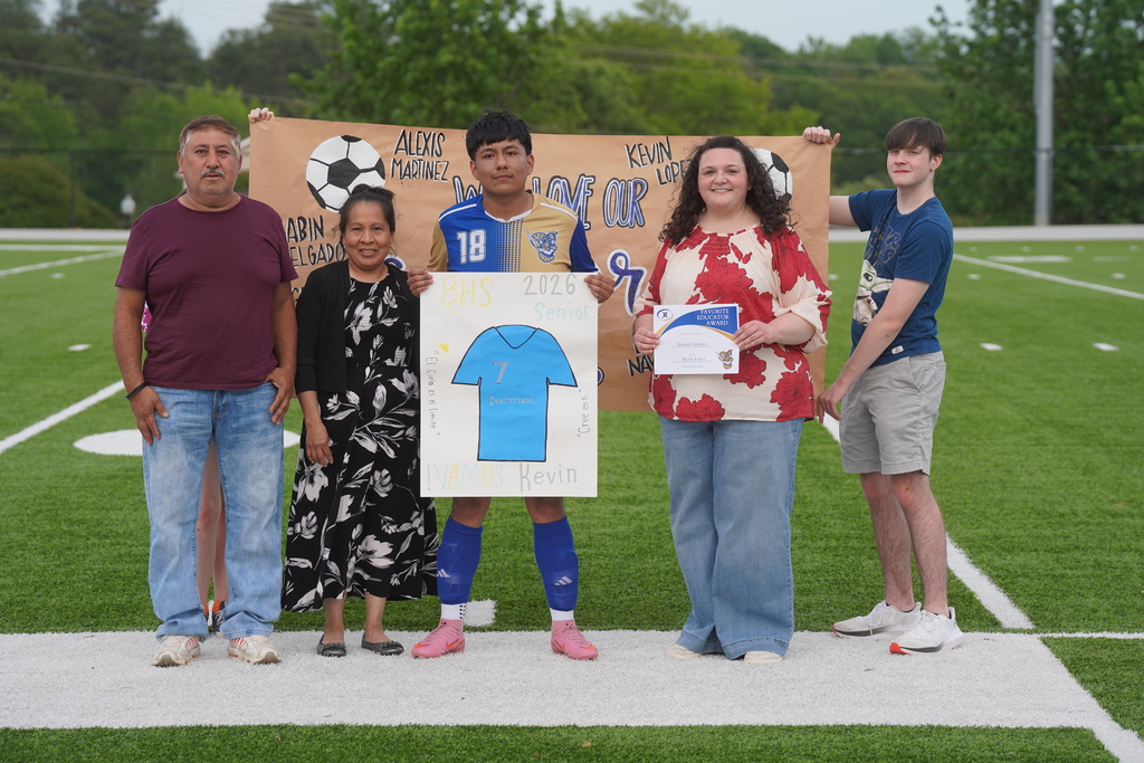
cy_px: 382
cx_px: 572
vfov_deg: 13.0
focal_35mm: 105
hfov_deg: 19.5
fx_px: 3337
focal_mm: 105
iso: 100
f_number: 4
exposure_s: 1/250
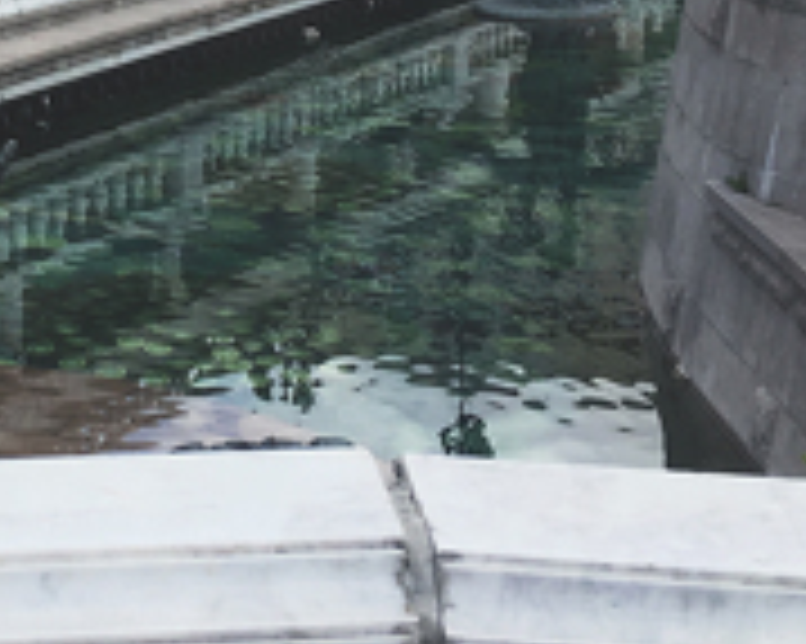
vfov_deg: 15.4
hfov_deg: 19.5
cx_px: -36
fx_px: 2265
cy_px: -194
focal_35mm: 95
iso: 25
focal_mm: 4.15
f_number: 2.2
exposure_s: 1/1166
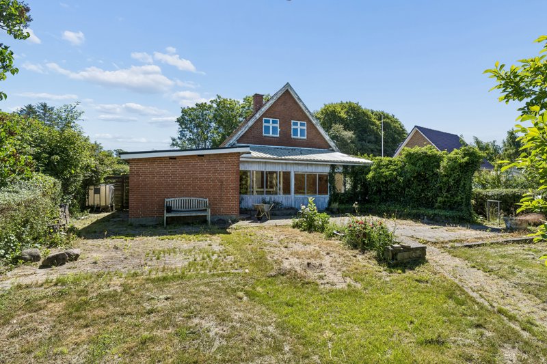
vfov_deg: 63.2
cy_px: 182
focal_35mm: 20
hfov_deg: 85.4
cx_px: 274
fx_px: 296
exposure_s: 1/800
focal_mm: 13
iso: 250
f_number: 8
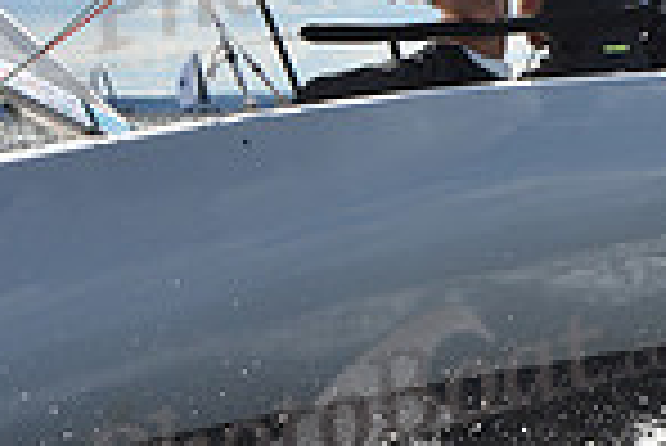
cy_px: 106
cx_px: 958
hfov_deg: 6.5
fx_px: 5796
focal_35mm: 313
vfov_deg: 4.4
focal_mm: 80
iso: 250
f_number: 9
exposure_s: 1/1000
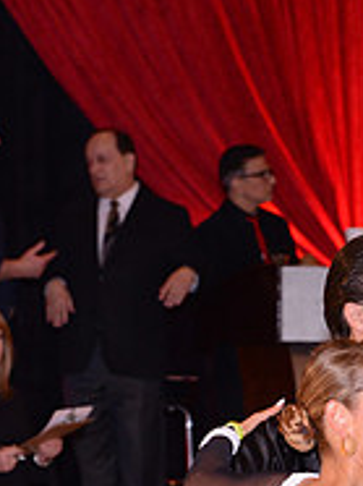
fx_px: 4877
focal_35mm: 348
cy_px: 687
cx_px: 372
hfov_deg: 4.3
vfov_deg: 5.7
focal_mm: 116
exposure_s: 1/250
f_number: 7.1
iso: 1600
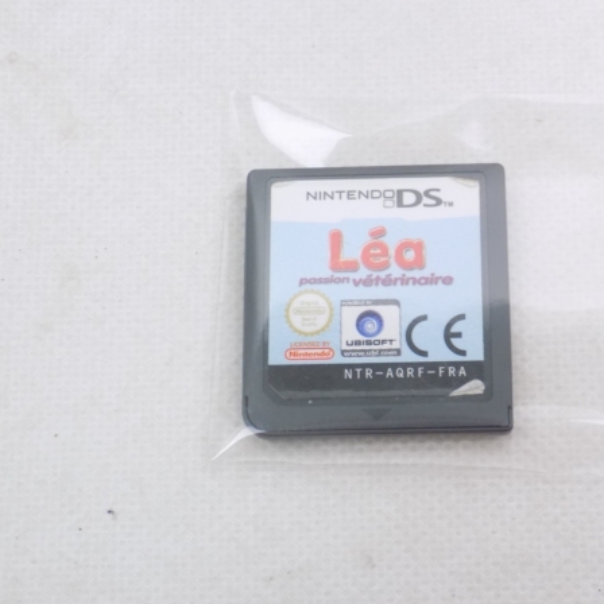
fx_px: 1520
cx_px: 360
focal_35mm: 77
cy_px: 302
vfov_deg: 22.5
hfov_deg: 22.4
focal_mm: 11.5
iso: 220
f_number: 4.1
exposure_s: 1/30
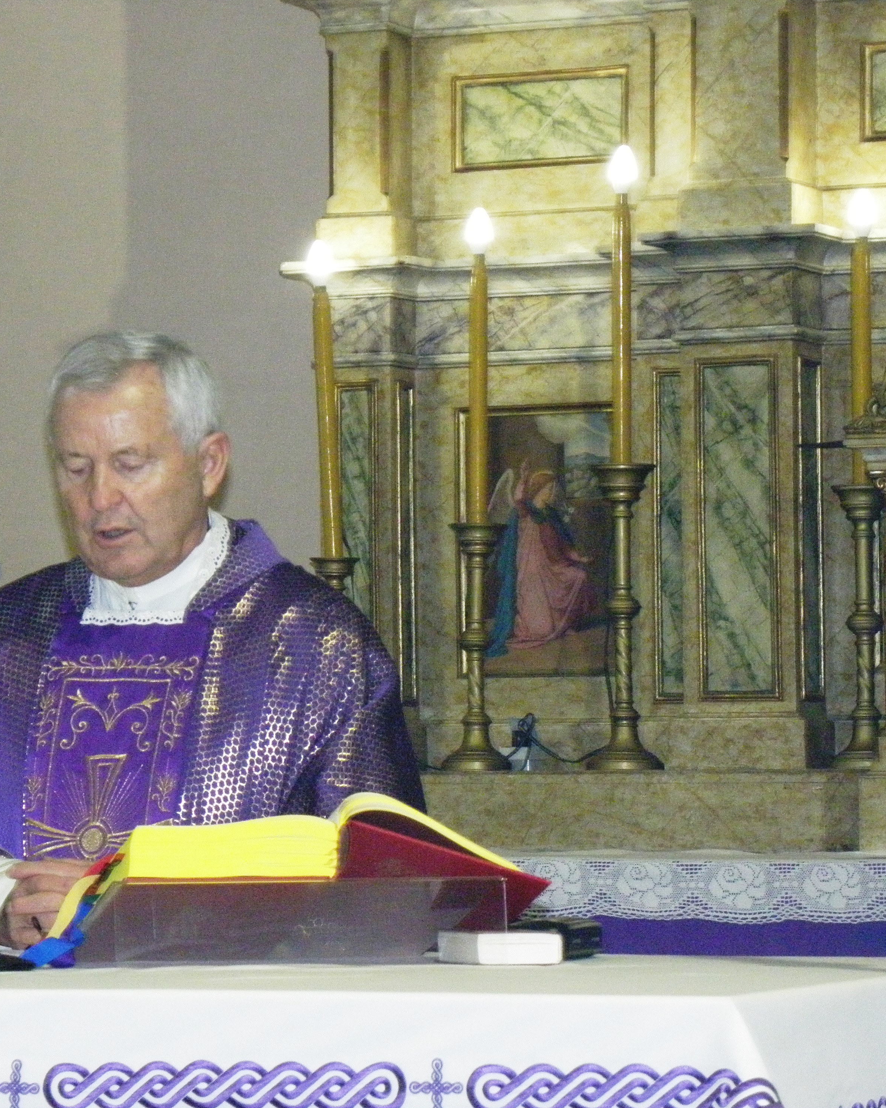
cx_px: 157
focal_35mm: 188
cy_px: 553
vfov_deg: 10.3
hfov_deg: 8.2
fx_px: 6163
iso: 640
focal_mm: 25.65
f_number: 4.4
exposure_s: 1/160
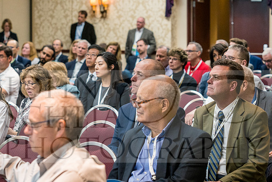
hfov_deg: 19.5
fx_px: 793
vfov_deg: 13.0
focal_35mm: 105
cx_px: 136
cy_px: 91
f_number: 3.5
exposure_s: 1/125
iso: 3200
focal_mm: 70
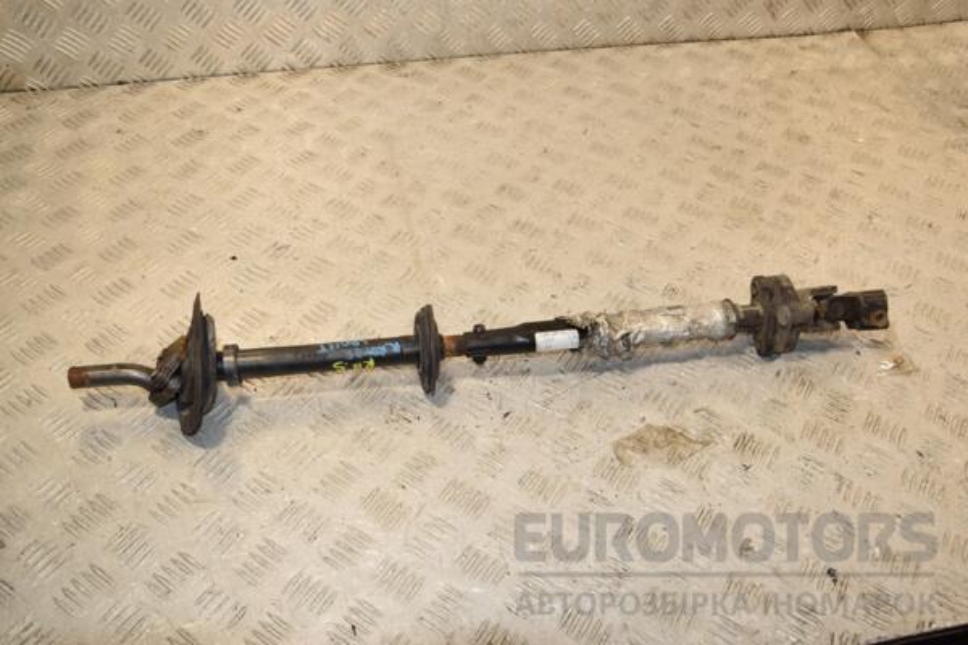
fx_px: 887
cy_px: 322
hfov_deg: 57.2
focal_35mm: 33
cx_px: 484
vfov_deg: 40.0
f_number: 9
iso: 800
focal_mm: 22
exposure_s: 1/200
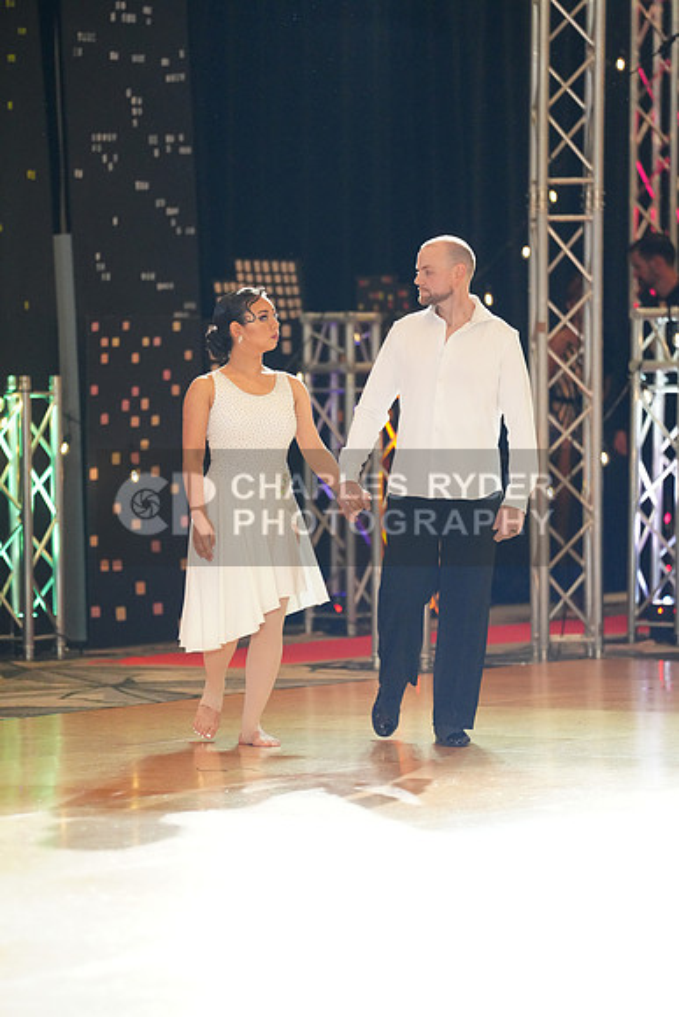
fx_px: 5655
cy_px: 508
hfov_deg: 6.9
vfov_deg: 10.3
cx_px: 340
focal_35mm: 200
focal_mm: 200
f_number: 2.8
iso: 4000
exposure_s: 1/400
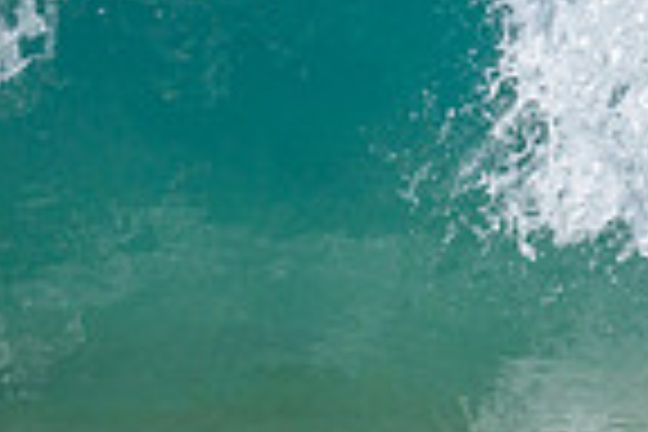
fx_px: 58081
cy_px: 133
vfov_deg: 0.4
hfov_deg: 0.6
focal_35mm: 3227
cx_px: 1264
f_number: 6.3
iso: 450
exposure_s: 1/2000
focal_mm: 800
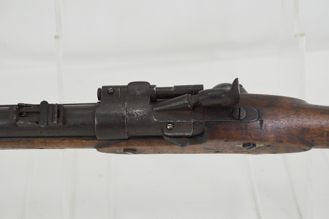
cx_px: 163
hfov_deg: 21.7
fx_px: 859
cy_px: 110
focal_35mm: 94
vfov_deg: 14.6
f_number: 5
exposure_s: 1/250
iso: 560
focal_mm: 62
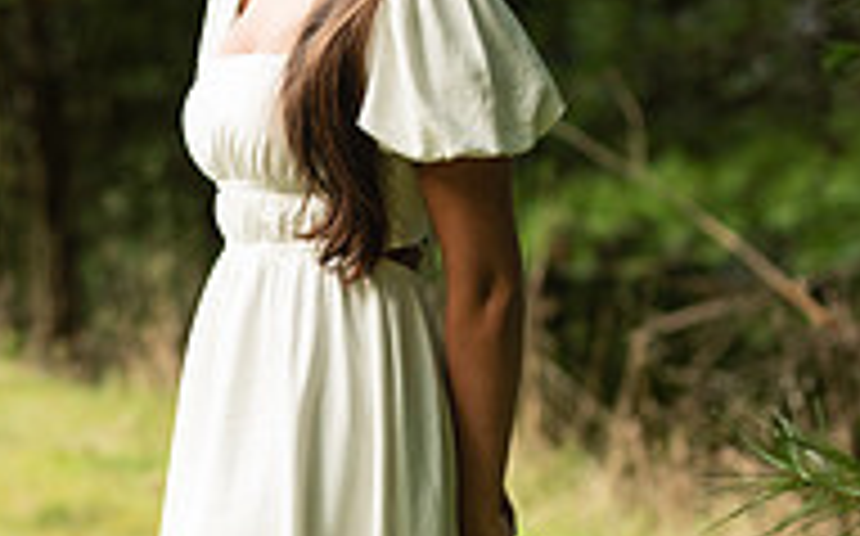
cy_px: 383
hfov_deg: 10.3
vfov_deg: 6.4
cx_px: 252
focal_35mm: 204
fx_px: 4777
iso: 1000
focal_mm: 85
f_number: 3.2
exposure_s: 1/200
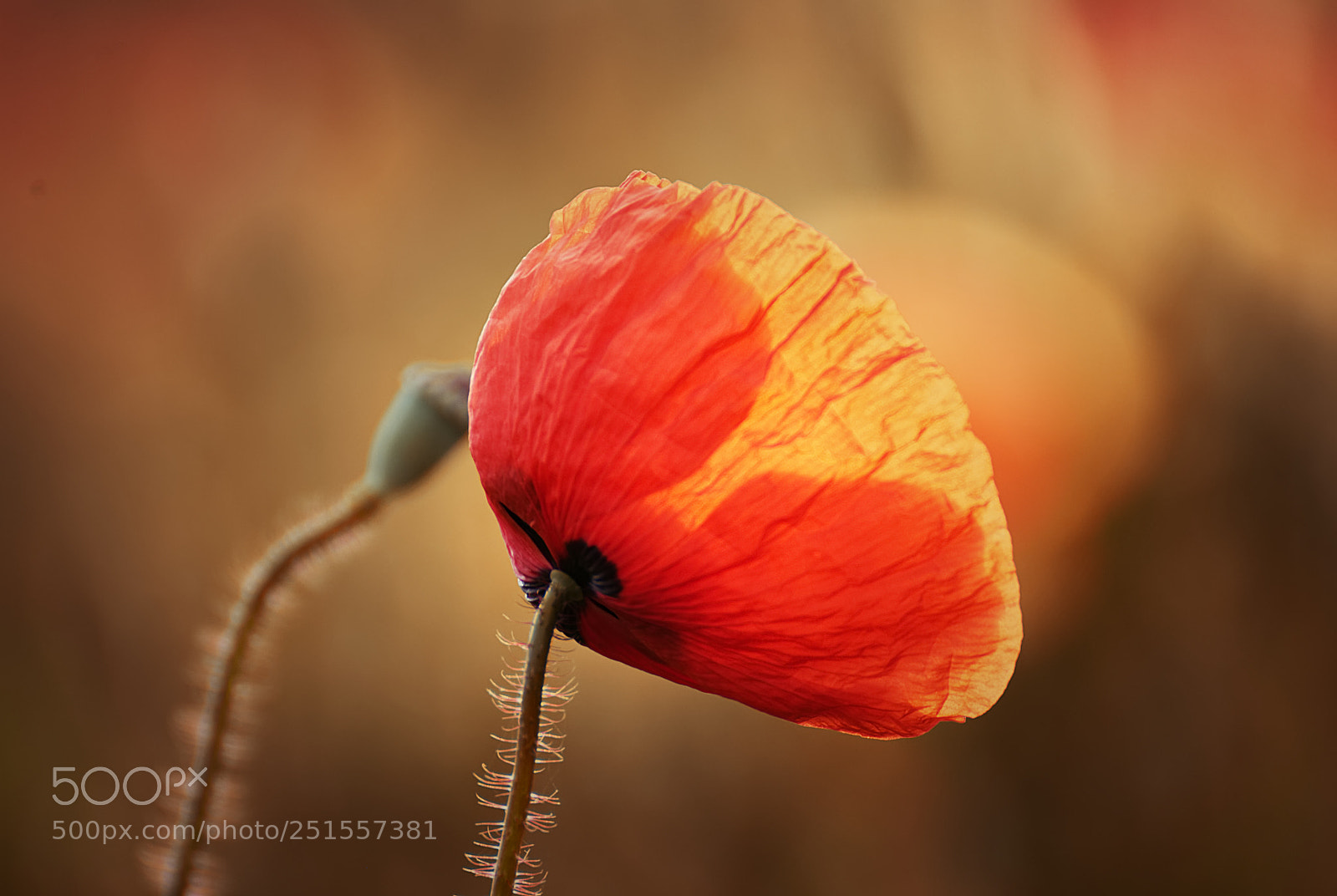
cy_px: 448
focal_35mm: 450
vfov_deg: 3.1
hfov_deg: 4.6
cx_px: 668
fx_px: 16737
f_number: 5.6
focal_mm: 300
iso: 100
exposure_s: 1/125
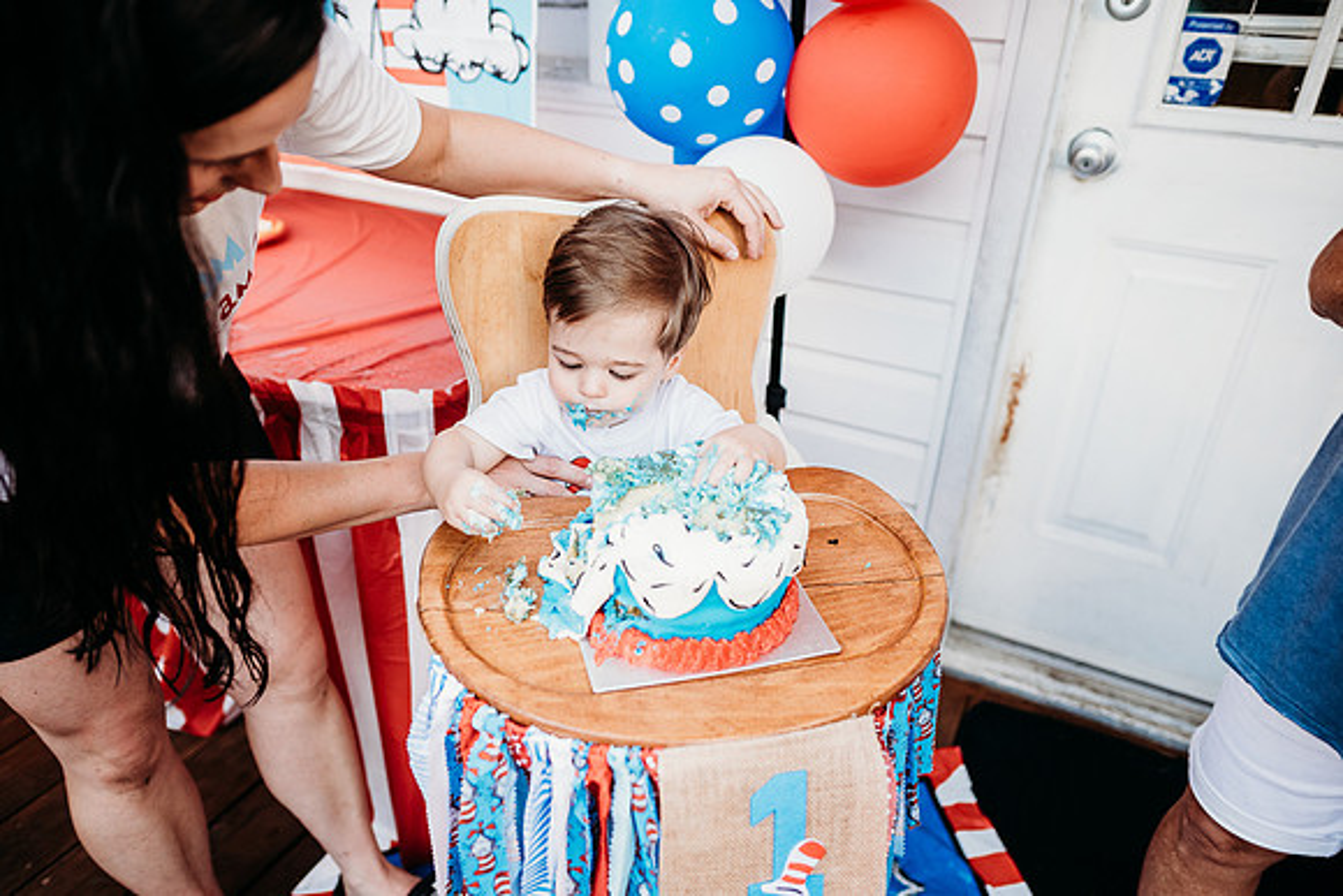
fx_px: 896
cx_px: 672
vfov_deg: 53.2
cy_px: 448
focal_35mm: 24
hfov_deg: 73.7
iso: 640
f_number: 2.5
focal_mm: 24
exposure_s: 1/200
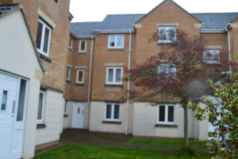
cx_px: 119
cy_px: 80
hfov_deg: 57.3
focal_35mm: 33
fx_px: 218
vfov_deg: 39.9
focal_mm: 22
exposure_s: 1/30
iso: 400
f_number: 7.1
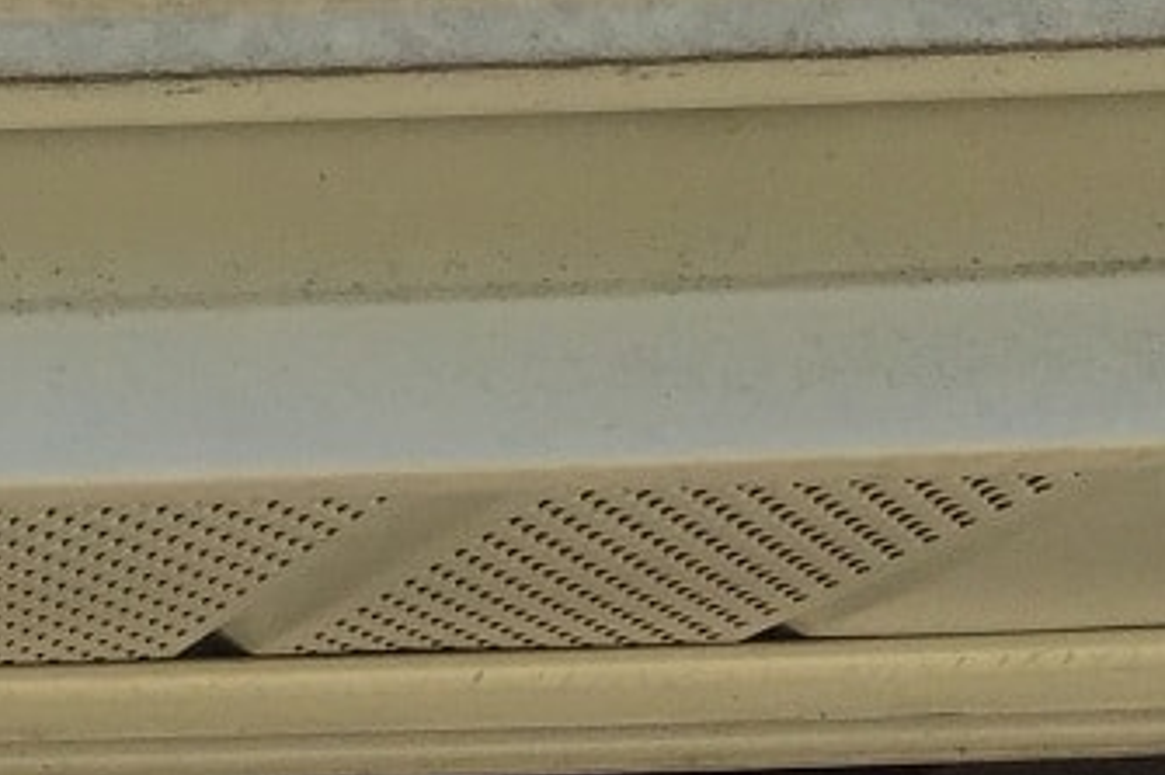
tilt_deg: +28.2
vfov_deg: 10.0
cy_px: -817
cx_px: -1255
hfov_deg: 13.6
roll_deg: +1.1
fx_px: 4075
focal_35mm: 126
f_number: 2.2
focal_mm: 4.15
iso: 32
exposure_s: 1/1980
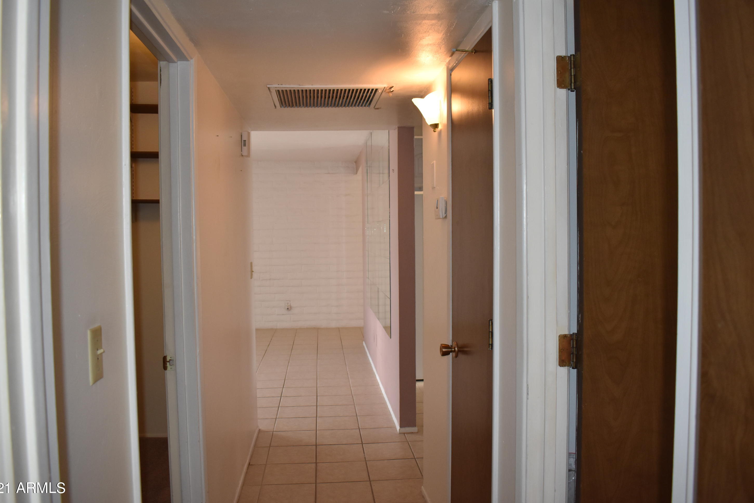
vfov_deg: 46.4
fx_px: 586
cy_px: 250
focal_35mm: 28
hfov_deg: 65.5
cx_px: 369
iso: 800
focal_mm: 18
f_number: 3.5
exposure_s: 1/200
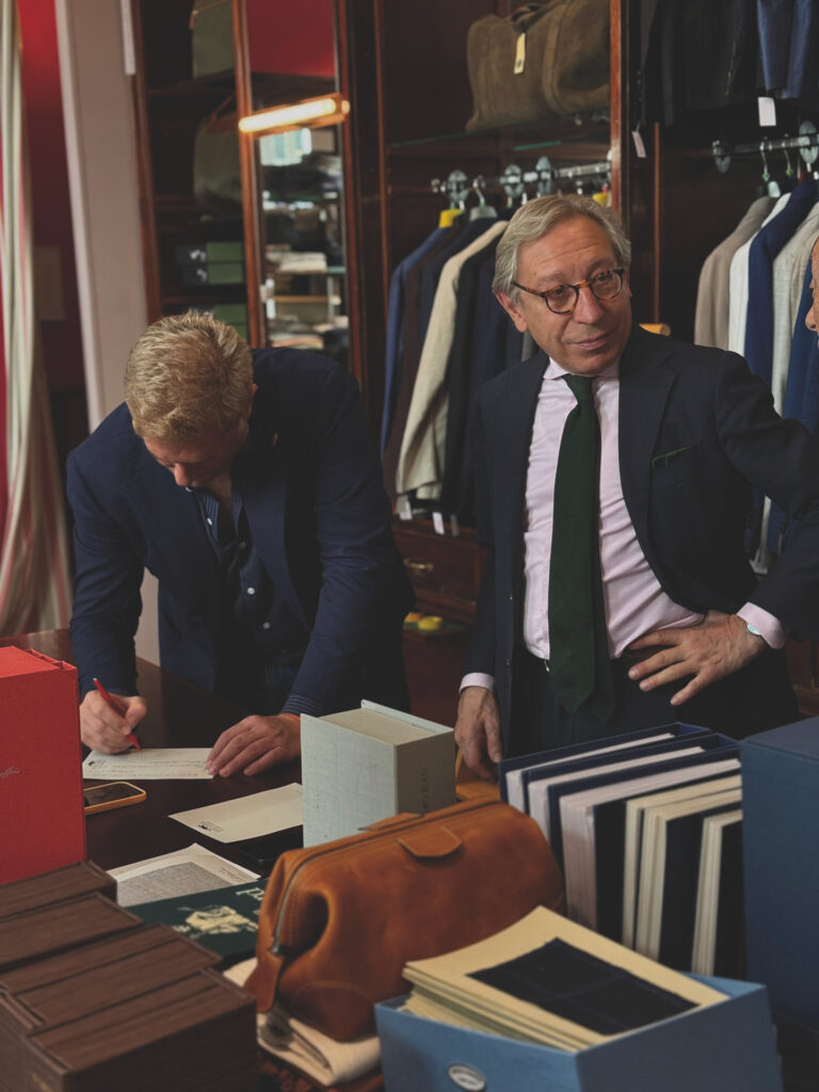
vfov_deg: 39.7
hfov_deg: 30.3
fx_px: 1514
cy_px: 546
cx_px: 410
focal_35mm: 48
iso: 200
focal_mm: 6.76
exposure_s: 1/100
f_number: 1.78
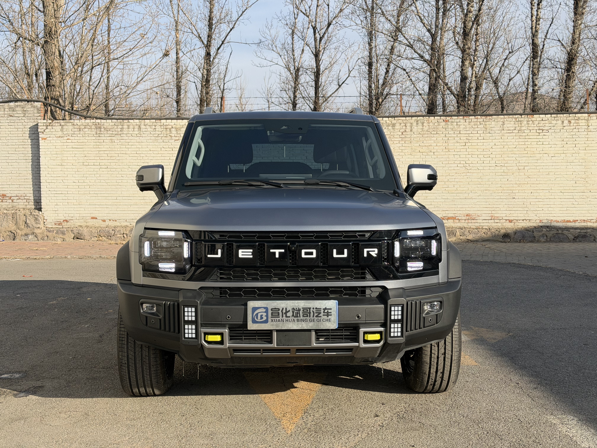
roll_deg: +0.8
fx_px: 828
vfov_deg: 30.3
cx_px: 298
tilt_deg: -2.4
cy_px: 224
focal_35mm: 48
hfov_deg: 39.7
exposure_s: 1/3891
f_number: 1.78
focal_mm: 6.76
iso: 80
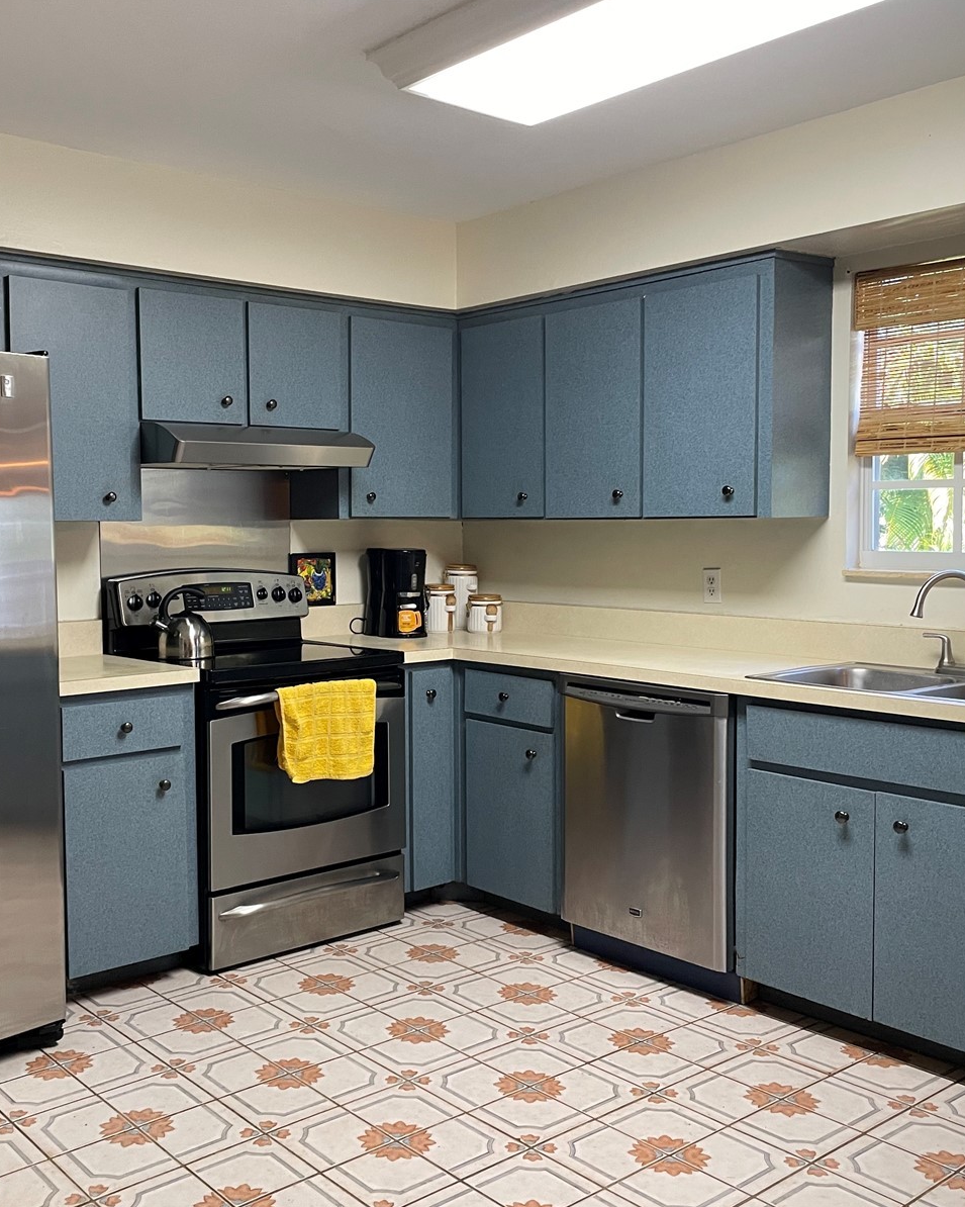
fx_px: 1214
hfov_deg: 43.0
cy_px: 601
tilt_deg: -3.1
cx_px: 365
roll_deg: +0.7
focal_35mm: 34
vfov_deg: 52.8
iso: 125
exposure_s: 1/60
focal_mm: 4.2
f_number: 1.6
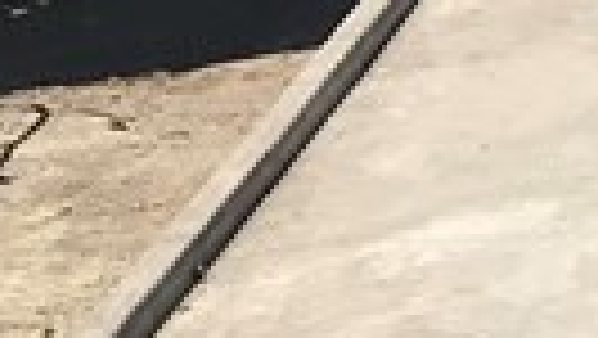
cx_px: 1286
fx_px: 3729
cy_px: -685
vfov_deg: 4.9
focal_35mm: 235
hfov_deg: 8.6
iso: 20
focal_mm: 3.99
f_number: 1.8
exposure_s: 1/2591
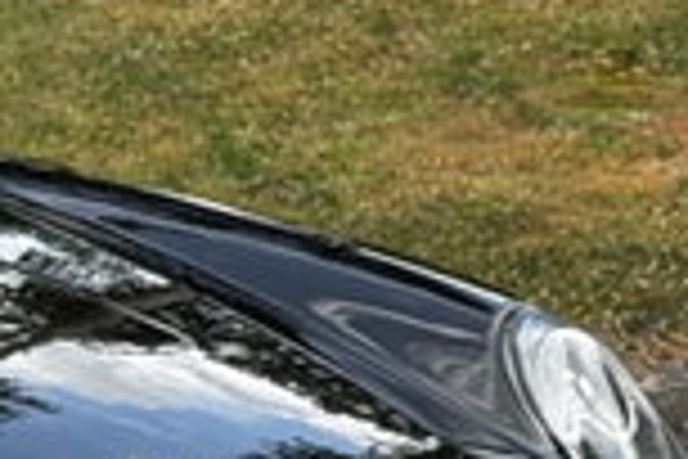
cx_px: -796
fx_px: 4797
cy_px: 590
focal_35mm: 251
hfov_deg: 7.8
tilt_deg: -12.3
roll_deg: +0.5
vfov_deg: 5.4
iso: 64
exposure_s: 1/888
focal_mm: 6.76
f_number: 1.78
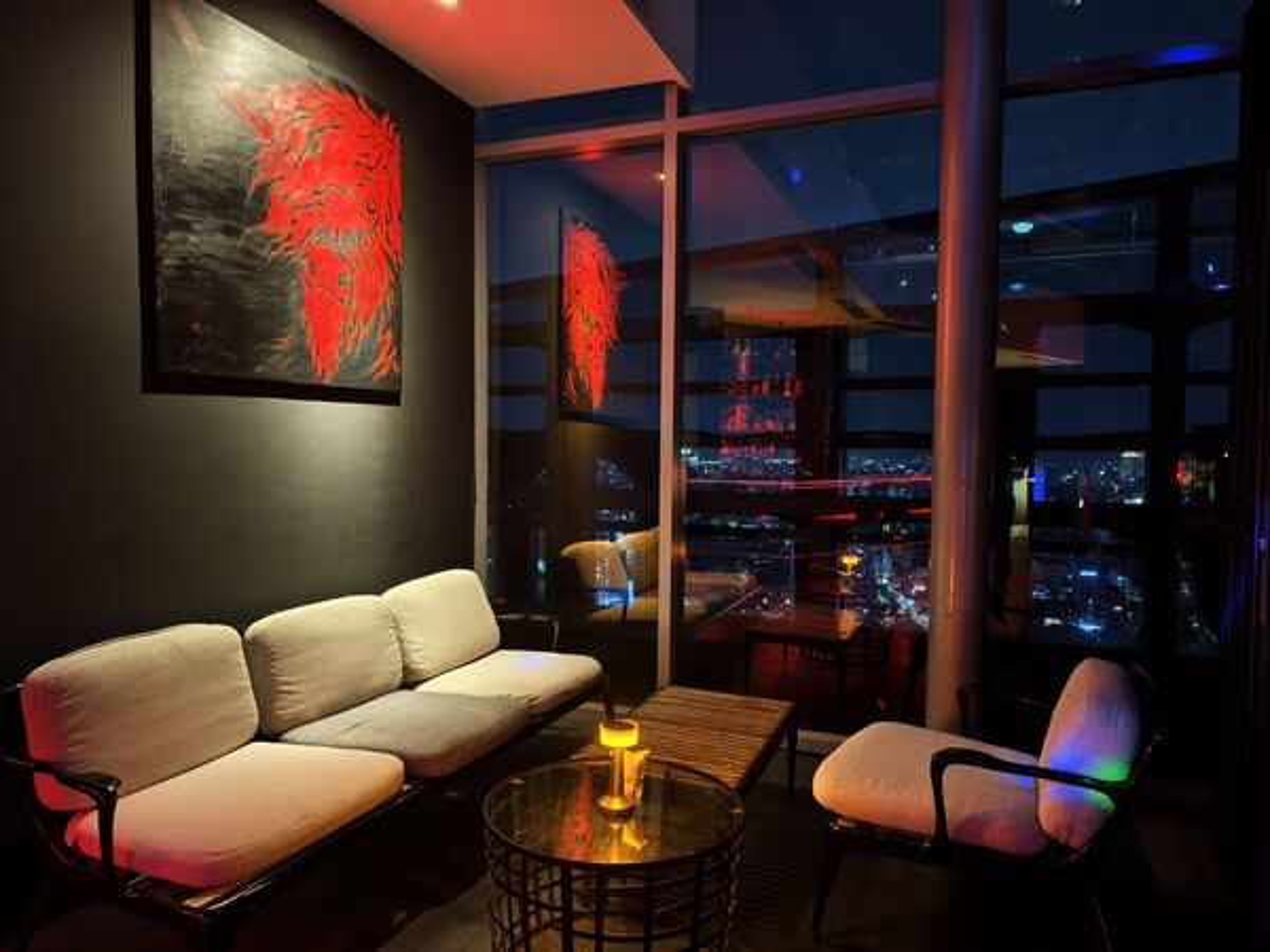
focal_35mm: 23
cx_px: 635
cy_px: 476
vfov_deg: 58.9
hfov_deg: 73.9
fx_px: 844
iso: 3707
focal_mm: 6.54
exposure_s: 1/15
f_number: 1.57
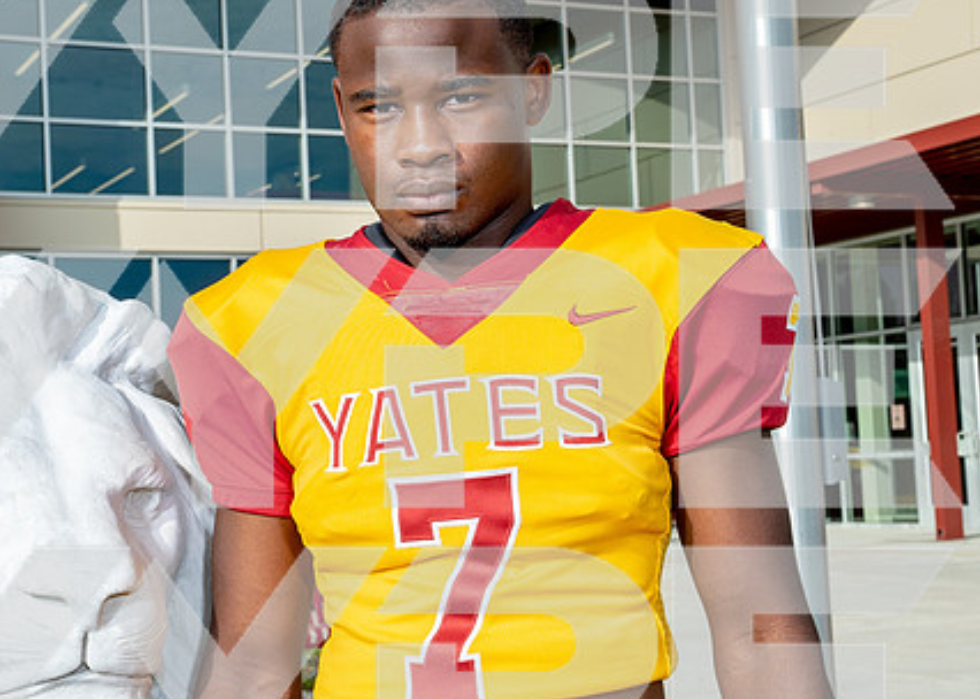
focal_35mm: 65
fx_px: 1809
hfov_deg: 30.3
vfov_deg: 21.9
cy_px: 351
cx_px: 425
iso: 100
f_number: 11
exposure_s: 1/160
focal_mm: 43
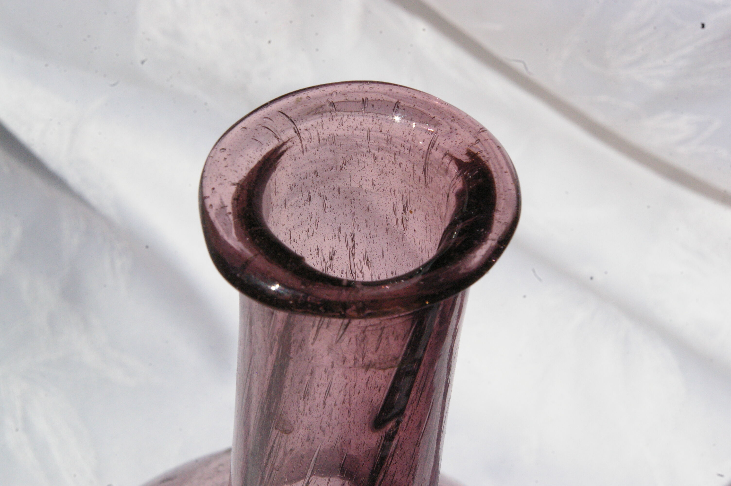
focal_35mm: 39
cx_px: 366
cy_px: 243
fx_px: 791
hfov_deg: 49.6
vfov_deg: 34.1
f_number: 13
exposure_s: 1/1500
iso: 1600
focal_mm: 26
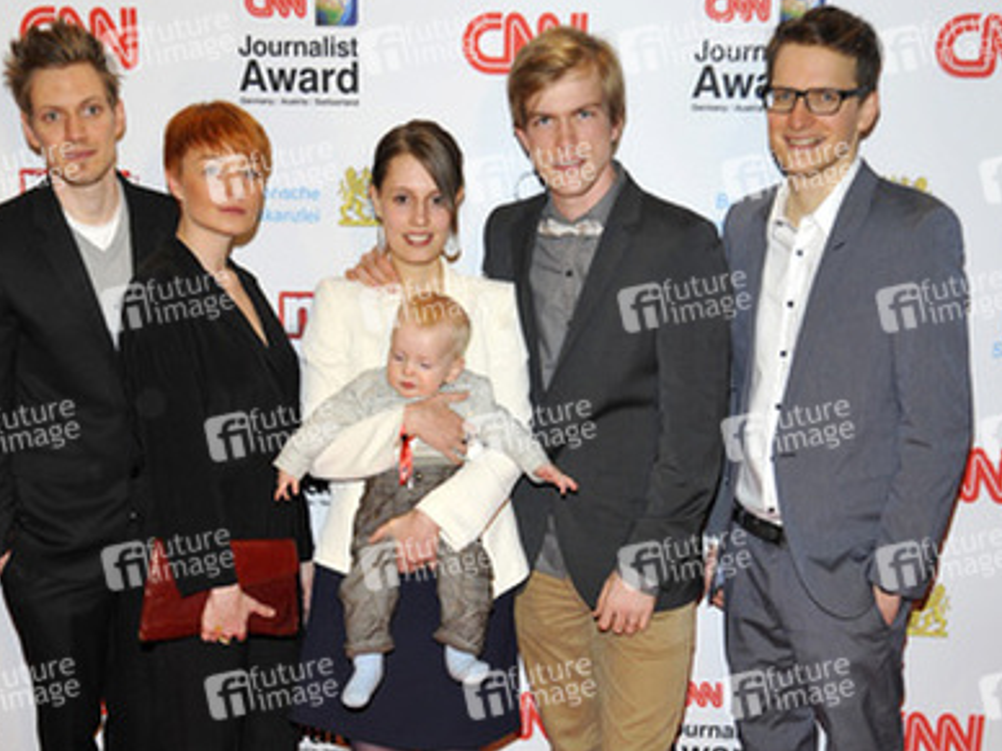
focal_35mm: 39
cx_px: 460
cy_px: 366
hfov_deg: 47.8
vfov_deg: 36.8
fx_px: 1129
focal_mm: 35
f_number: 6.3
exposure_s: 1/250
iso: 640
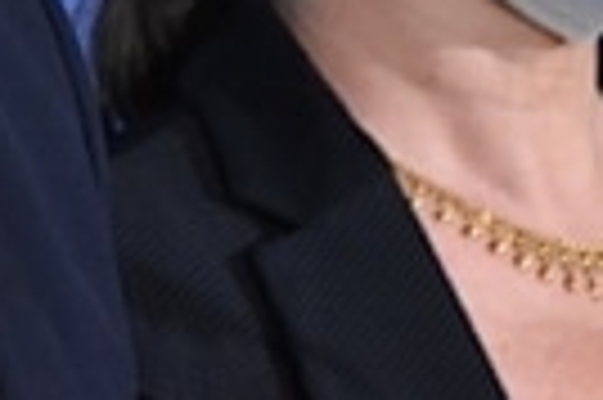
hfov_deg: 3.2
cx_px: -333
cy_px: -422
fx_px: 10677
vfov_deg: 2.1
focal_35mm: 638
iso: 2500
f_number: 5.3
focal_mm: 95
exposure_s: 1/160
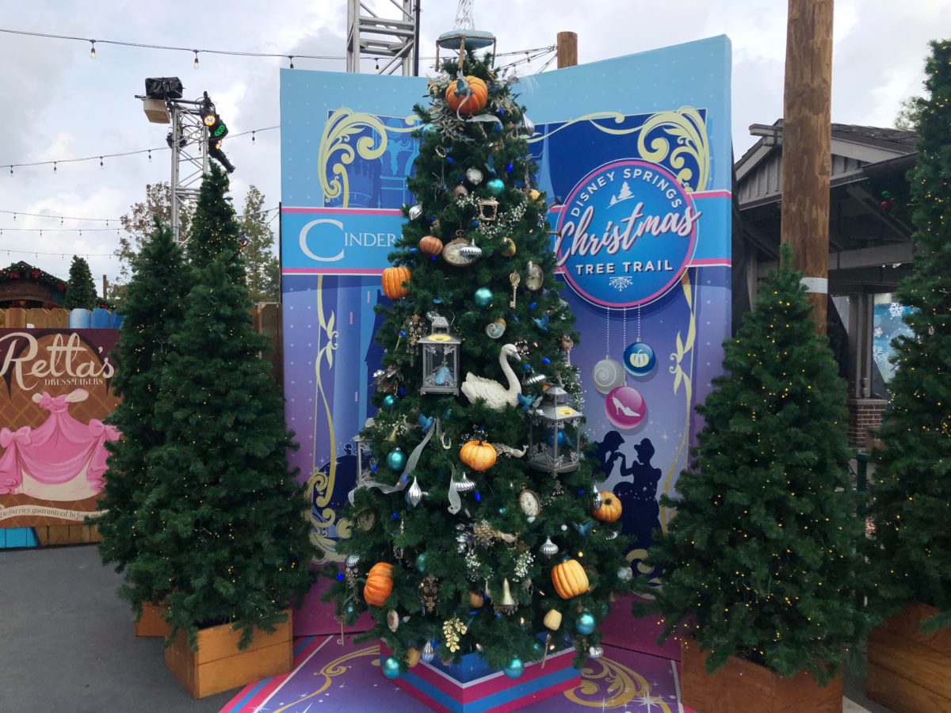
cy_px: 356
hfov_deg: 63.4
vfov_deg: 49.7
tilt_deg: -1.6
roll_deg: -1.2
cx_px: 476
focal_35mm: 28
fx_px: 769
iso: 25
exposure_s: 1/3745
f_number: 1.8
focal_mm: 3.99
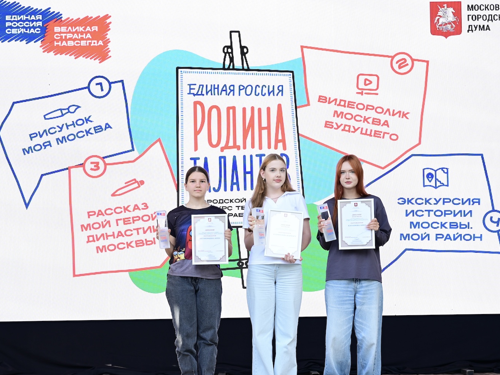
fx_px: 968
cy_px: 188
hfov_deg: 29.0
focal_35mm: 67
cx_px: 252
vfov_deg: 21.9
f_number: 5.6
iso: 200
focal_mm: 61
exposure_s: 1/125
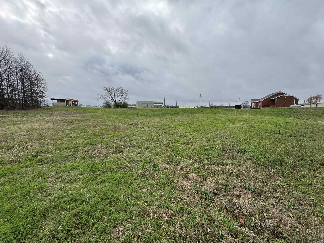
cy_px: 122
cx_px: 162
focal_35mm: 14
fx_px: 131
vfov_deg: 85.7
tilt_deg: -6.3
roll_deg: +0.6
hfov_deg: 102.1
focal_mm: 2.22
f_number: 2.2
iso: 50
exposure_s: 1/796
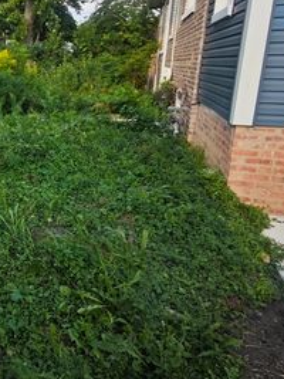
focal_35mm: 35
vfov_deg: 52.2
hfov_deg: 34.0
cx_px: -44
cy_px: 148
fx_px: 383
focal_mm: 2.16
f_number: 2.2
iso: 50
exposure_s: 1/169
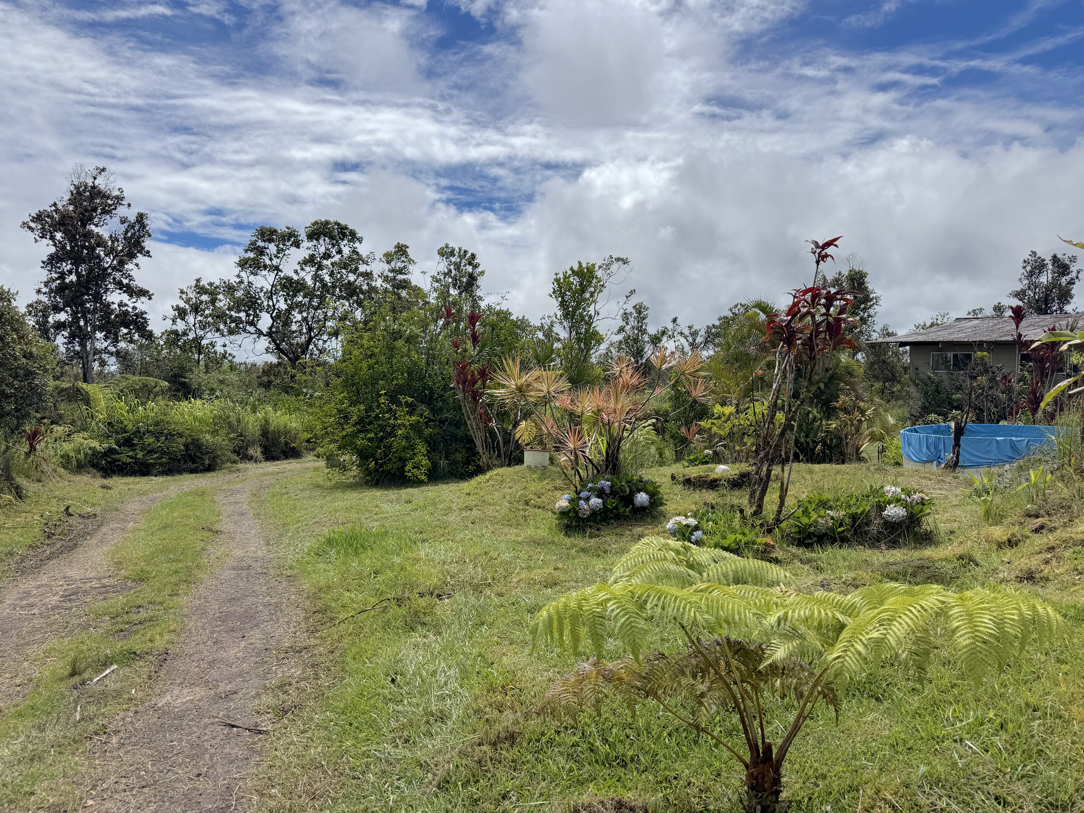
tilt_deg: -4.3
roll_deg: +0.1
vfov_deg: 56.8
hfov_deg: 71.6
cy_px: 406
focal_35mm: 24
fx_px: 752
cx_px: 542
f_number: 1.78
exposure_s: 1/10417
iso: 80
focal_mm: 6.76
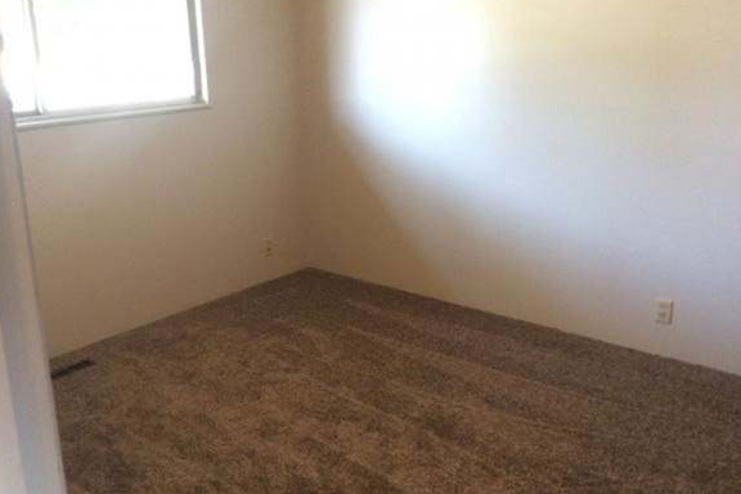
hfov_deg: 51.8
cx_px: 341
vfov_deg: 35.9
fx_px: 762
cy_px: 238
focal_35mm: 37
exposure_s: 1/24
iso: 200
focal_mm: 3.3
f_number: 2.4
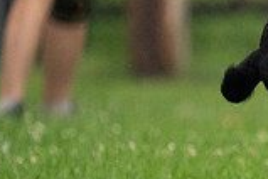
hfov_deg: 1.3
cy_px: 24
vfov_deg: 0.9
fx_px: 11598
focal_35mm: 1558
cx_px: 464
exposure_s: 1/1600
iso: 6400
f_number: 6.3
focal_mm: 426
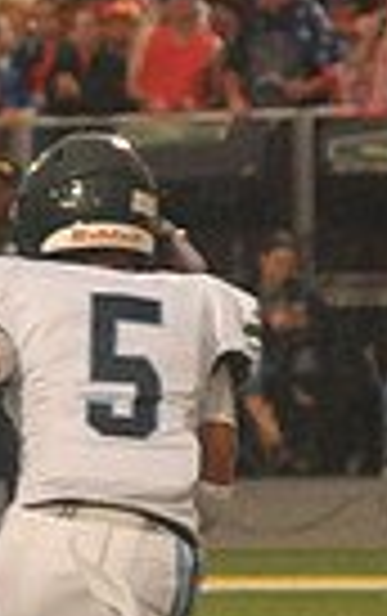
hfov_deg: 1.5
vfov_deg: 2.4
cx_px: -594
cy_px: 472
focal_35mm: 862
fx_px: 14501
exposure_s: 1/320
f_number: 5
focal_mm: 200
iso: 4000
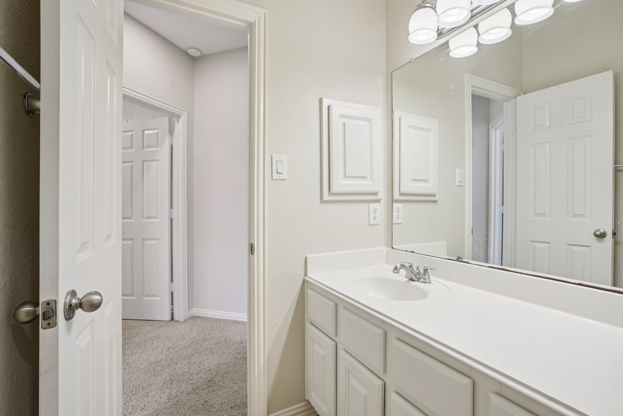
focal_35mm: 16
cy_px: 208
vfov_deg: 73.7
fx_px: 277
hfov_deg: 96.7
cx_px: 312
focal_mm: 16
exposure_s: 1/45
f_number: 8
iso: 400
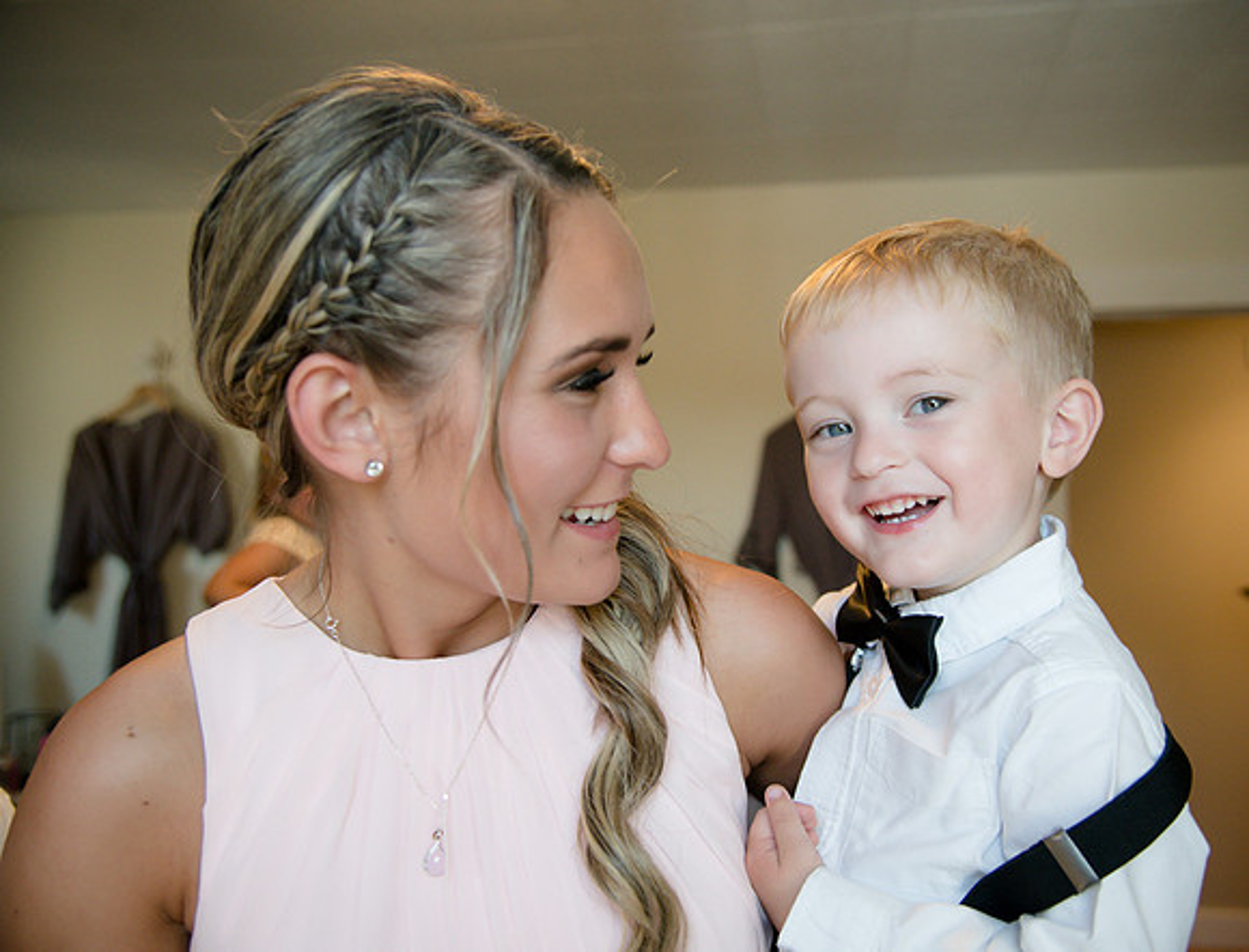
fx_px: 1269
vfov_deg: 41.1
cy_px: 476
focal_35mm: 35
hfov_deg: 52.4
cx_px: 671
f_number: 4
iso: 2000
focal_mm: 32
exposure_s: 1/320
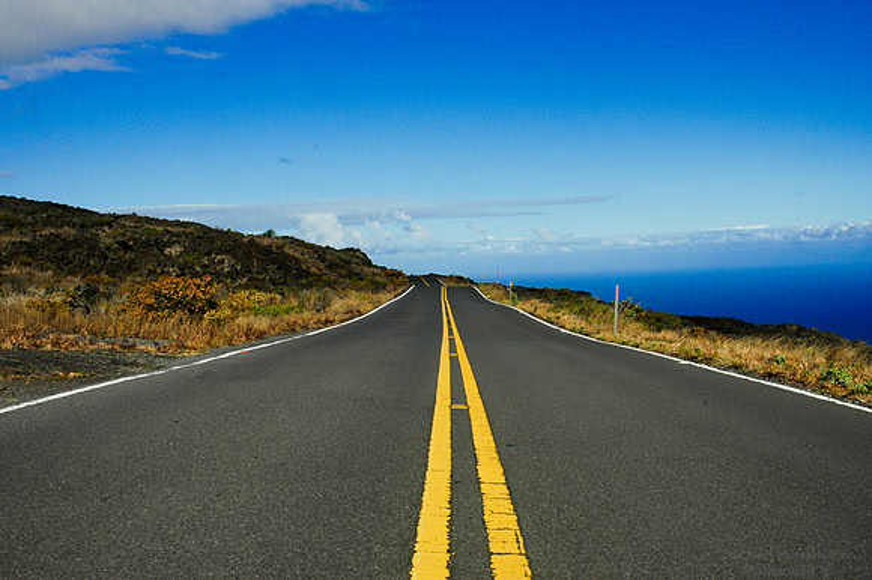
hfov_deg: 45.0
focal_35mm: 44
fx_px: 1053
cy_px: 290
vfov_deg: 30.8
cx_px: 436
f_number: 13
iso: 250
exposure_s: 1/640
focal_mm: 29
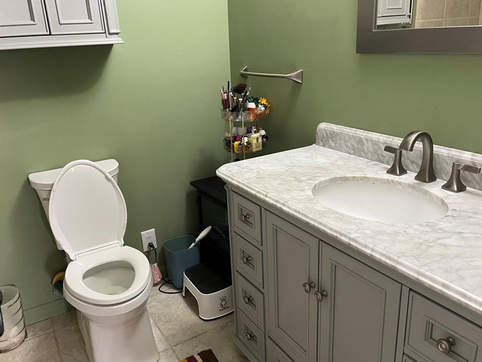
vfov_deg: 48.2
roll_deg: +5.5
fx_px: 404
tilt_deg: -17.9
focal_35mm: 29
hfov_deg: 61.6
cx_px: 230
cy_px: 182
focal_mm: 5.1
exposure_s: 1/40
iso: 400
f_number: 1.6
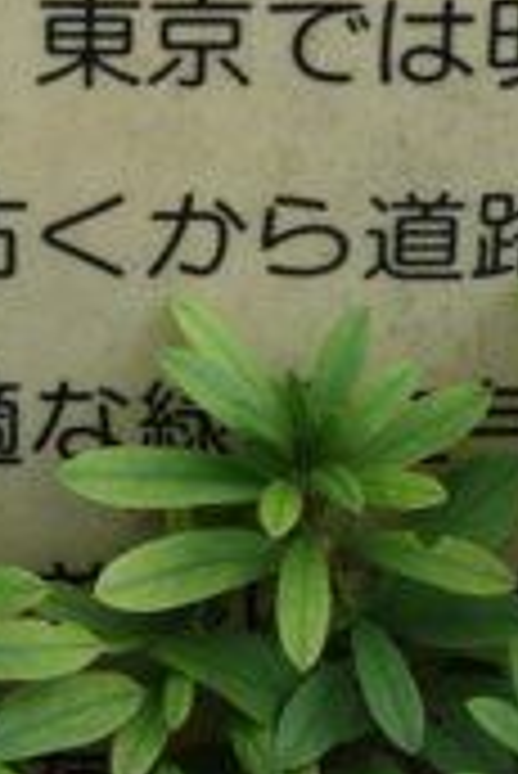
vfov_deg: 13.9
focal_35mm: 130
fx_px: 2800
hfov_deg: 10.5
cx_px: 16
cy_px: -662
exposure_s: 1/125
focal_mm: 10.4
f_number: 5
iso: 160
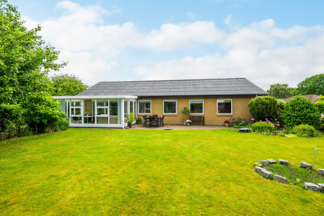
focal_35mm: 16
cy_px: 108
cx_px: 162
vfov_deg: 73.7
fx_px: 144
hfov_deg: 96.7
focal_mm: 16
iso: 800
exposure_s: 1/1000
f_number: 8
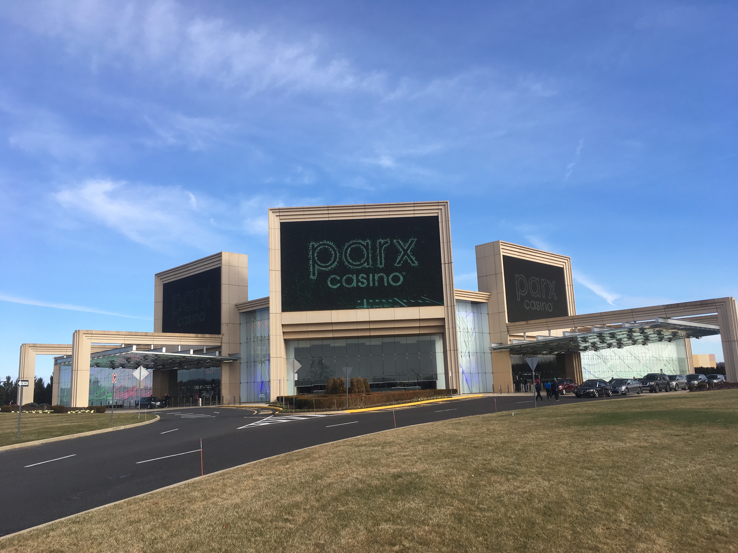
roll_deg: +2.9
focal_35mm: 29
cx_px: 369
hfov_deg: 61.7
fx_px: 618
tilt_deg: +9.3
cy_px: 276
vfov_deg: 48.2
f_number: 2.2
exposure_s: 1/1261
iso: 25
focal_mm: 4.15
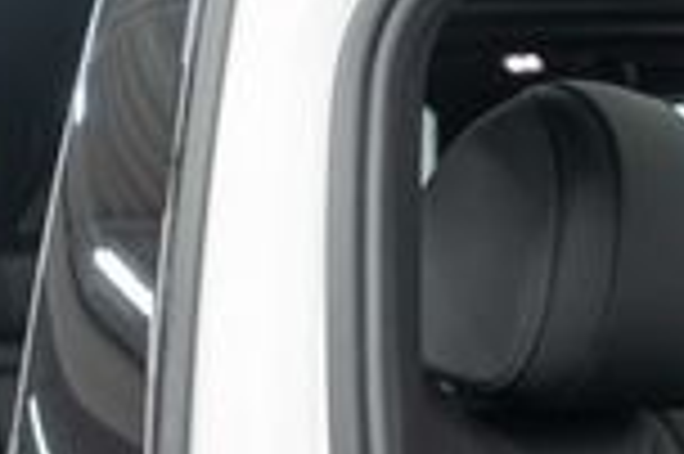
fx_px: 2240
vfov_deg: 10.6
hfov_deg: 16.5
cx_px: 873
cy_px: 915
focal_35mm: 118
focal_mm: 28
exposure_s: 1/40
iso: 640
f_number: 3.2
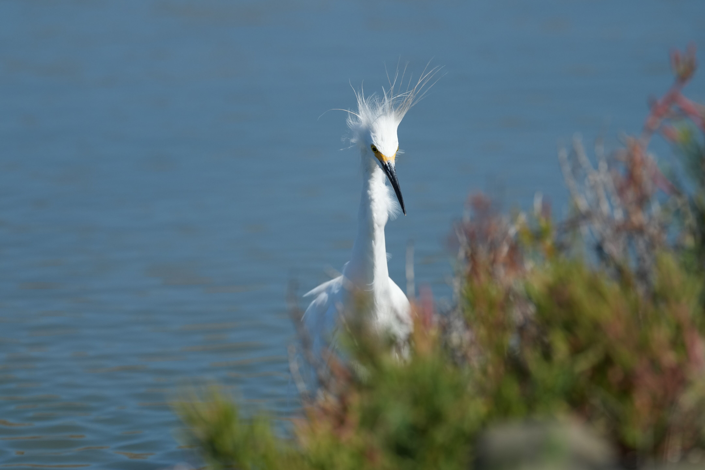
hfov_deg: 5.4
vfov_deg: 3.6
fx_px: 7519
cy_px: 235
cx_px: 352
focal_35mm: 384
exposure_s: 1/2500
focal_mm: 384
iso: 640
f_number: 6.3
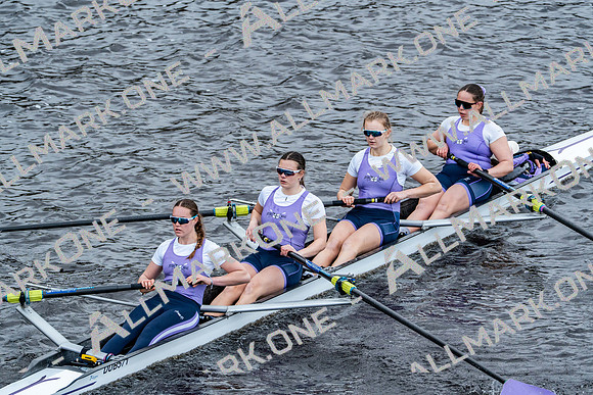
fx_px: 7447
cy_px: 198
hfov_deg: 4.6
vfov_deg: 3.0
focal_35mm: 452
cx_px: 296
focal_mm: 452
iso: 1600
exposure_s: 1/1250
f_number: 6.3
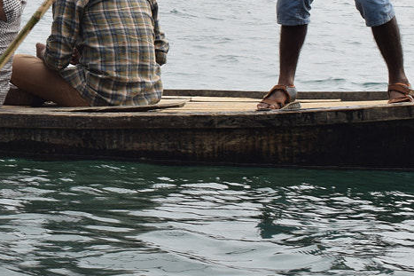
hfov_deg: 13.7
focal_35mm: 144
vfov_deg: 9.4
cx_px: -137
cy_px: -11
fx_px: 1655
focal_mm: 28
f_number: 9
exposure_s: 1/160
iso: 100
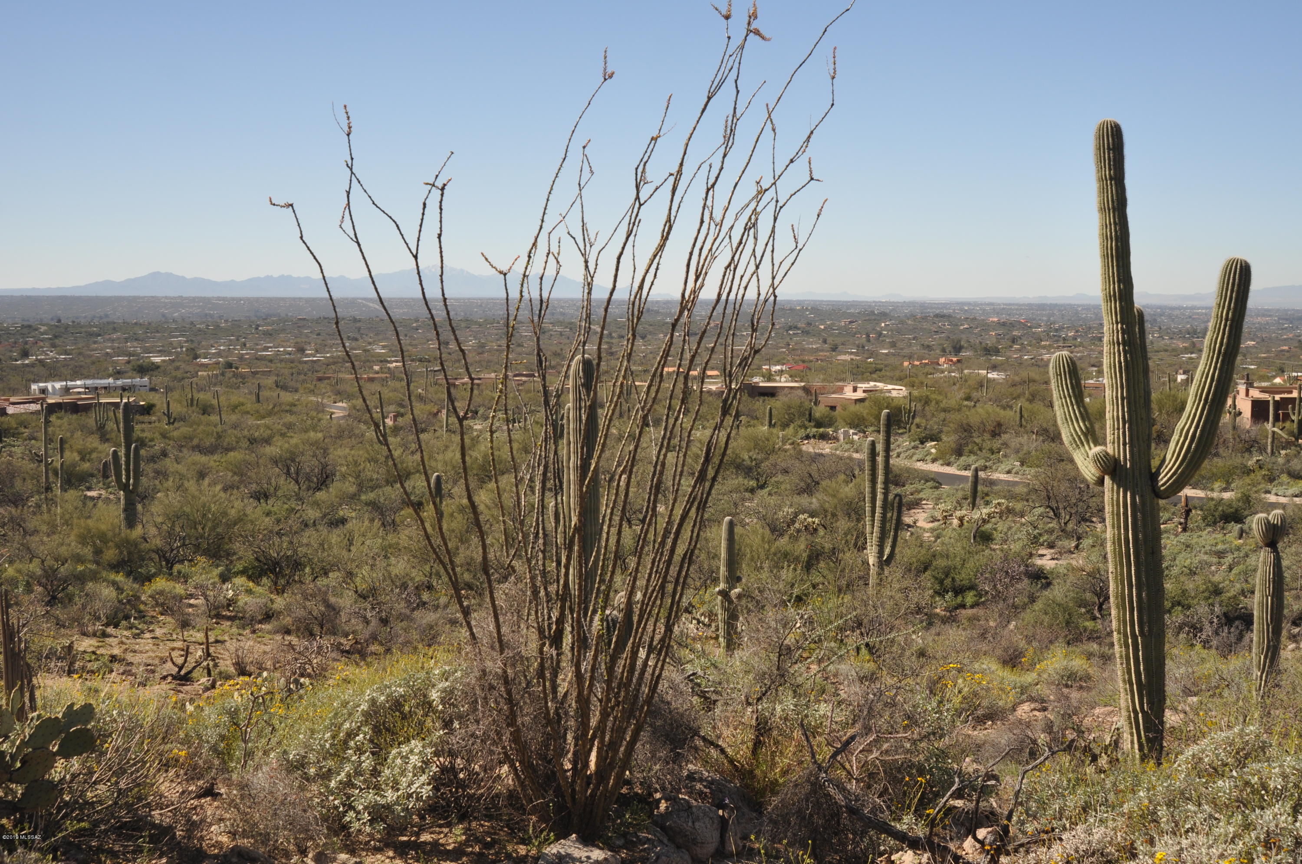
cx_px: 651
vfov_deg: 36.8
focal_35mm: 36
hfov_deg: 53.2
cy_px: 432
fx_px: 1300
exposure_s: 1/200
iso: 200
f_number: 8
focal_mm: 24
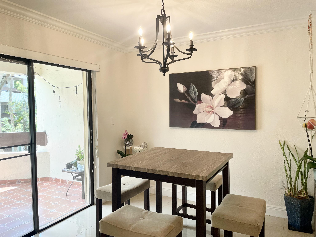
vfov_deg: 53.1
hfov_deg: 67.3
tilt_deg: -1.7
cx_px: 158
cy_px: 118
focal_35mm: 26
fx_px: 237
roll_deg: +1.1
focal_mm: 4.2
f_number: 1.6
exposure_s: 1/120
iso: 64
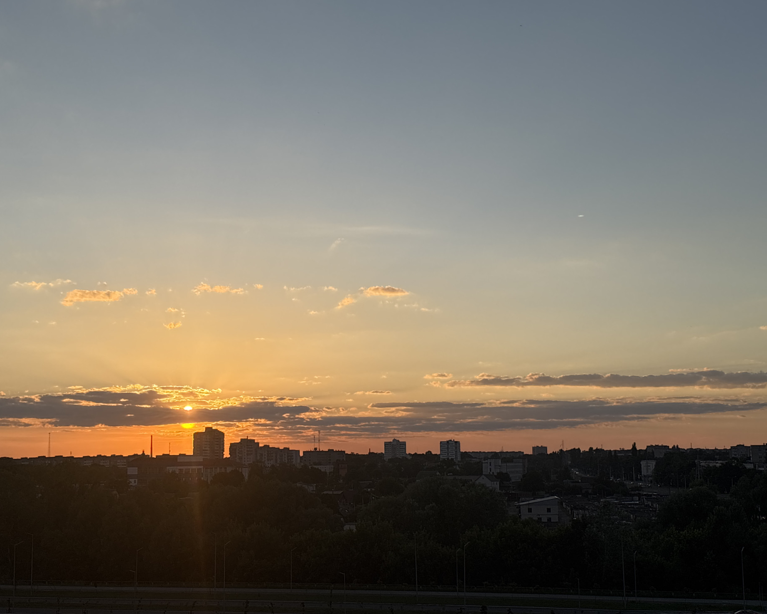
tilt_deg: +6.3
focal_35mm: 55
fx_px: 1249
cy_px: 308
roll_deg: +0.7
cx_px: 380
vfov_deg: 27.6
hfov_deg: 34.1
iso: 32
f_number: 1.6
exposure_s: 1/3021
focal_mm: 5.96
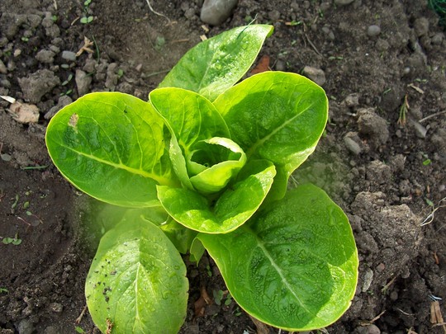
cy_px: 167
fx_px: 451
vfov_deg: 40.7
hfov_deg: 52.6
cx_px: 223
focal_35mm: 35
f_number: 2.8
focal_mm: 6
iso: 80
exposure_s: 1/350
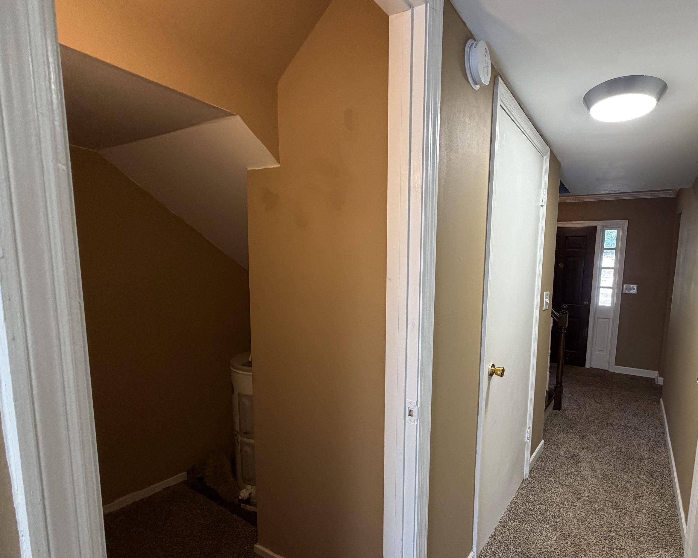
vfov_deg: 73.5
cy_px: 315
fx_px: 372
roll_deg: -2.9
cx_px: 456
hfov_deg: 83.9
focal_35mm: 18
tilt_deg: -7.2
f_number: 2.2
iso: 250
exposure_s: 1/120
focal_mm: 2.22
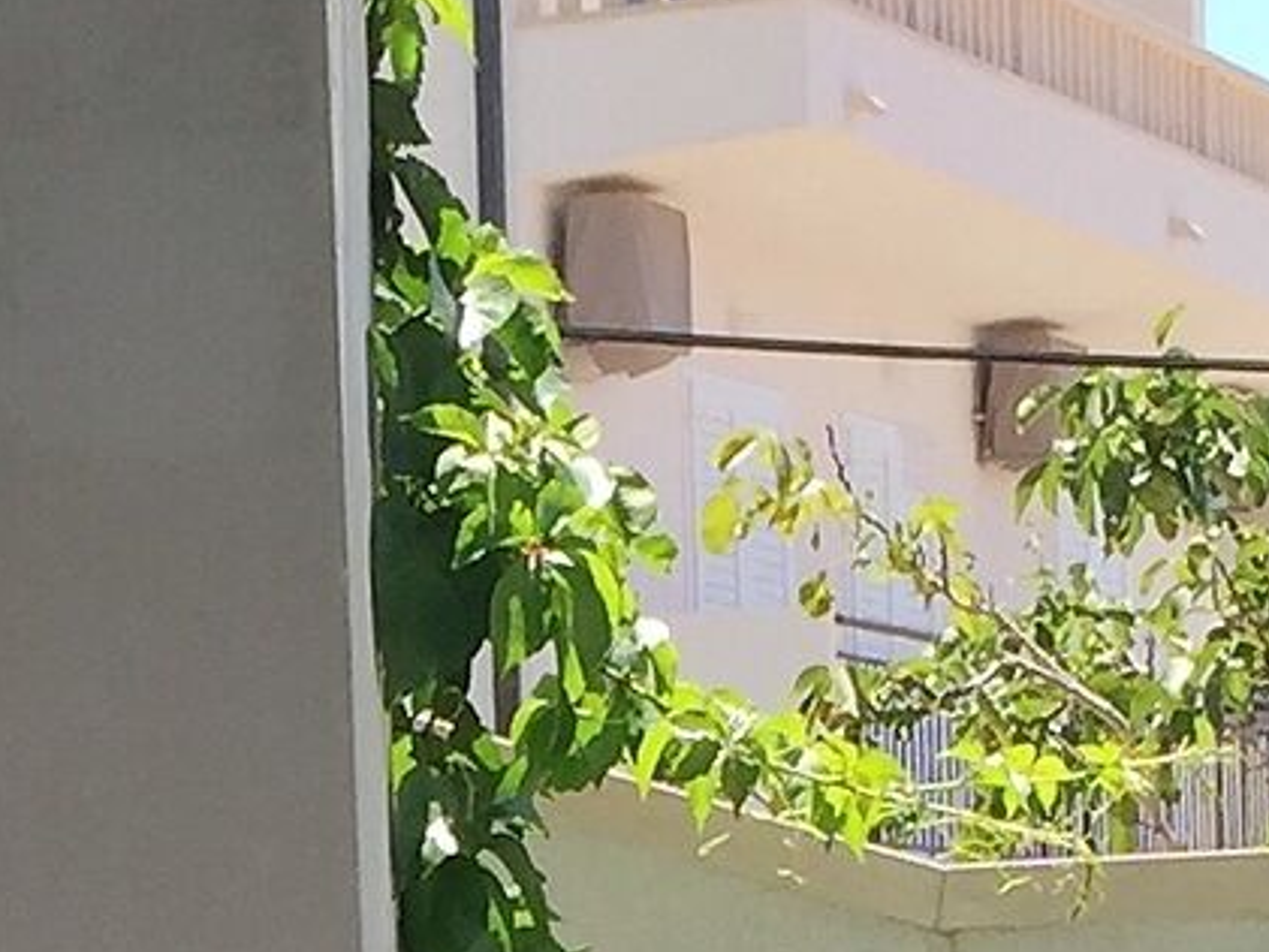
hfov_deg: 10.1
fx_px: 7077
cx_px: -90
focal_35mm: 193
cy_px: 2079
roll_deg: +1.8
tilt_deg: -6.1
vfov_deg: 7.3
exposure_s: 1/879
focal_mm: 4.15
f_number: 2.2
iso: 32
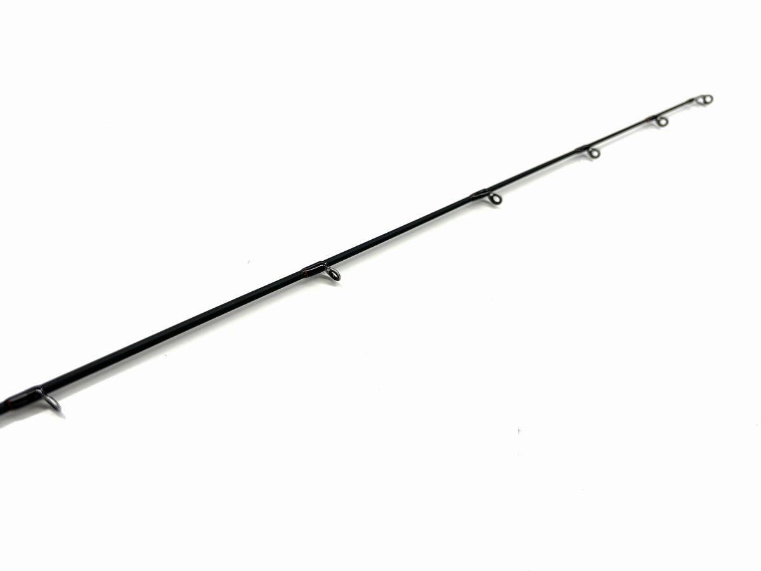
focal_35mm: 26
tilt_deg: -56.3
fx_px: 572
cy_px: 286
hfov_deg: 67.3
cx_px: 380
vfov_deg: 53.1
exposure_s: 1/173
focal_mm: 5.96
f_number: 1.6
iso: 40
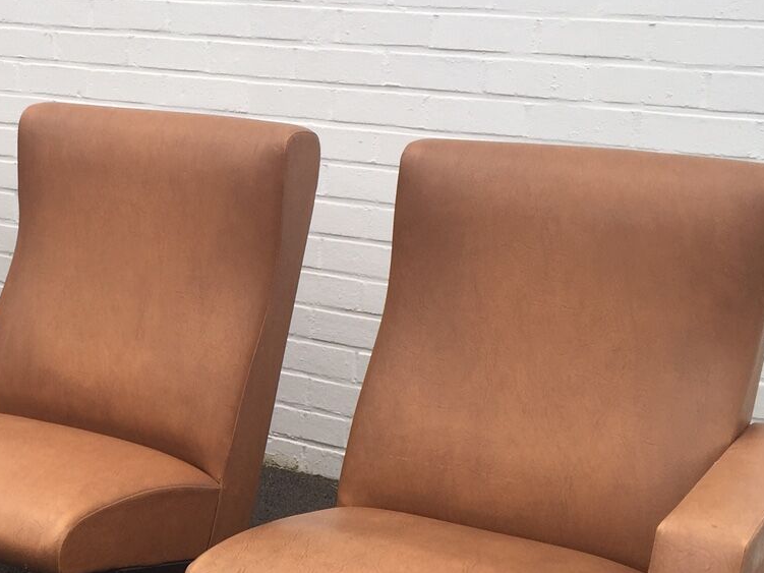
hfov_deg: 29.4
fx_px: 1390
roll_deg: -2.1
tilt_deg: -18.0
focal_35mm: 63
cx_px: 70
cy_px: 433
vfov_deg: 23.0
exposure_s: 1/165
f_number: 2.2
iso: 32
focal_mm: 4.15
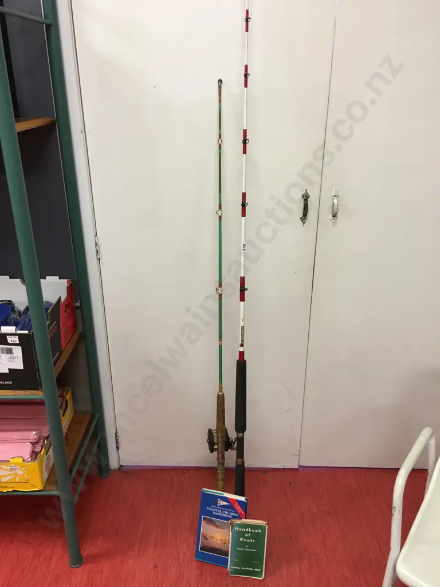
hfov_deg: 48.2
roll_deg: -1.2
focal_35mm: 29
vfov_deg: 61.7
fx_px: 491
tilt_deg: -21.3
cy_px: 294
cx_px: 220
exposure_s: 1/17
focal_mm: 4.15
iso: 64
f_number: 2.2
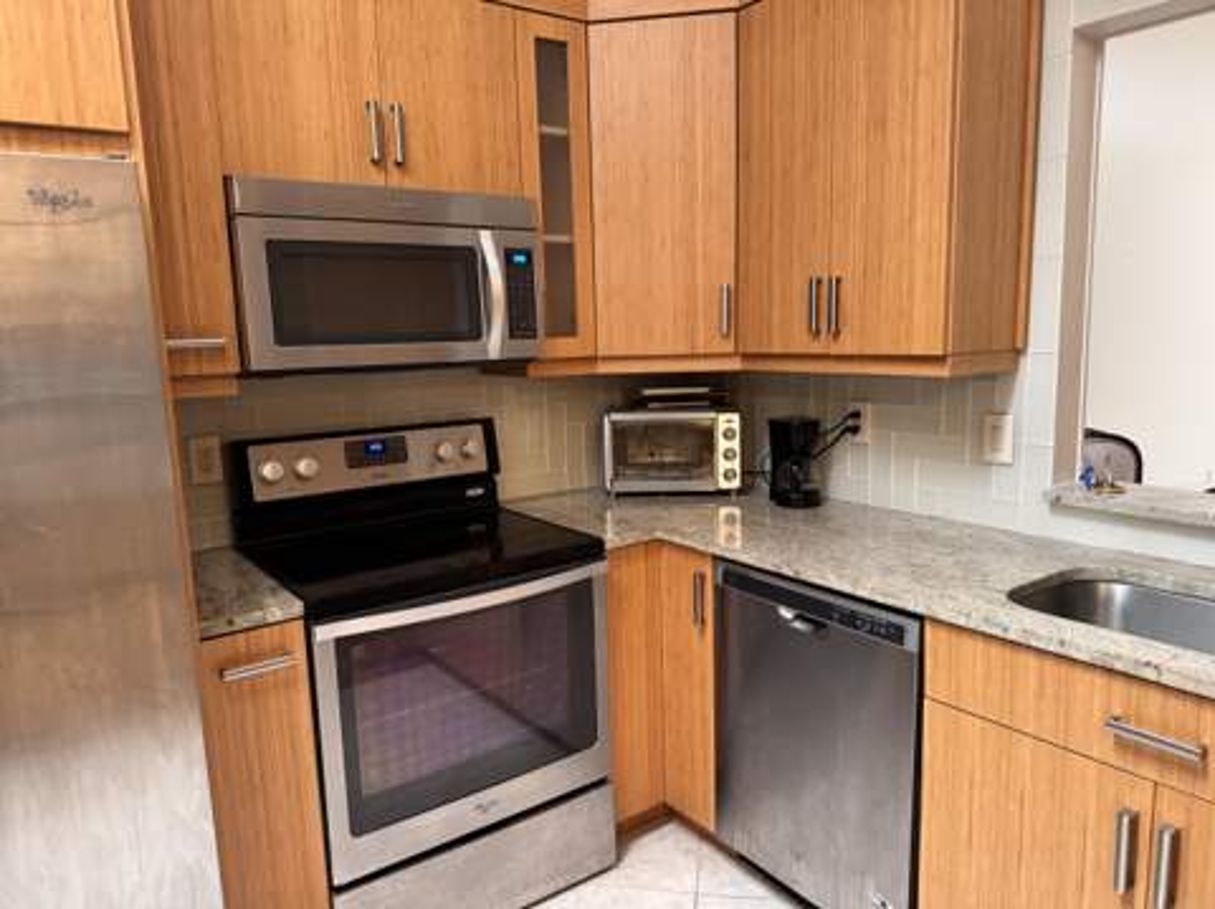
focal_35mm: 24
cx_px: 608
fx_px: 842
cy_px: 454
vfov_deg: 56.7
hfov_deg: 71.7
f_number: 1.78
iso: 800
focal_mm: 6.76
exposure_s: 1/40
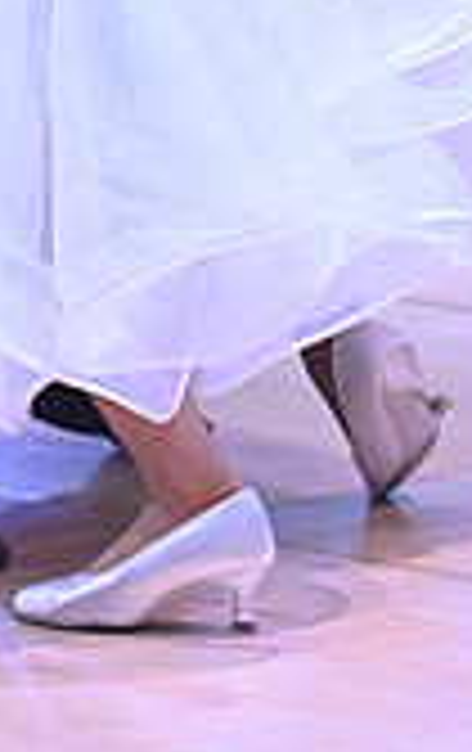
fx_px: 6230
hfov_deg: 4.3
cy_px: -446
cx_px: -38
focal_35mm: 304
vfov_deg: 6.8
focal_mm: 86
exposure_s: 1/400
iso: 4000
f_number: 5
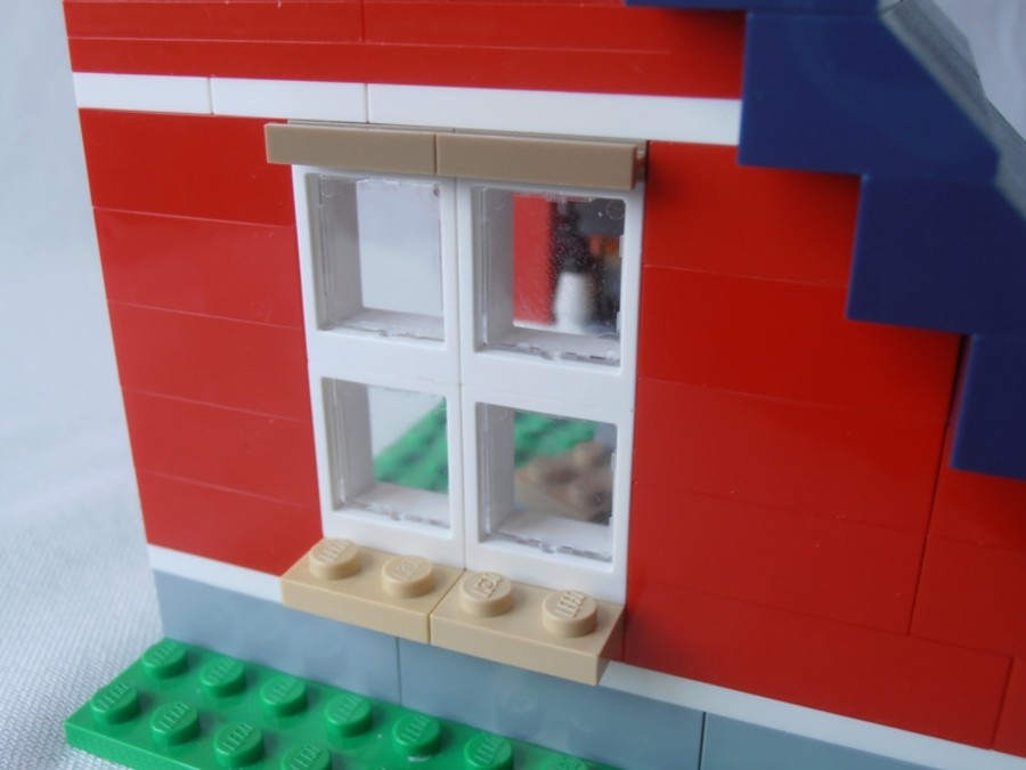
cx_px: 513
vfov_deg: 38.7
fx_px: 1097
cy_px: 385
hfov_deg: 50.1
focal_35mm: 37
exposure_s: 1/40
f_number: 3.9
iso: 80
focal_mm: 6.61
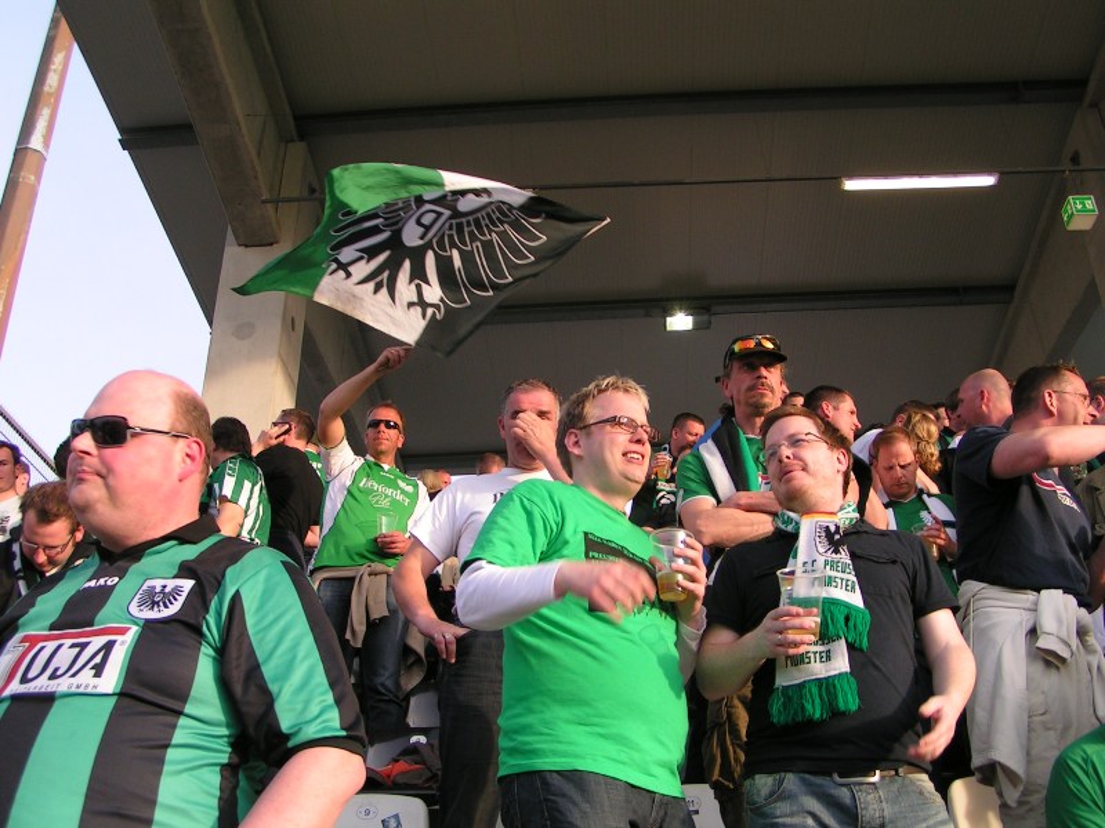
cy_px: 414
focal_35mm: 38
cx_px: 552
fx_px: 1213
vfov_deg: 37.7
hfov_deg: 49.0
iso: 50
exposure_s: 1/100
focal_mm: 5.8
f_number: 4.5
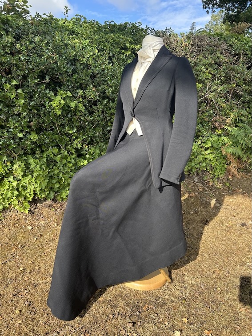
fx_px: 252
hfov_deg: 53.1
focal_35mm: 26
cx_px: 126
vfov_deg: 67.3
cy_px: 168
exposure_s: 1/887
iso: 50
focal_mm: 5.7
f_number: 1.5
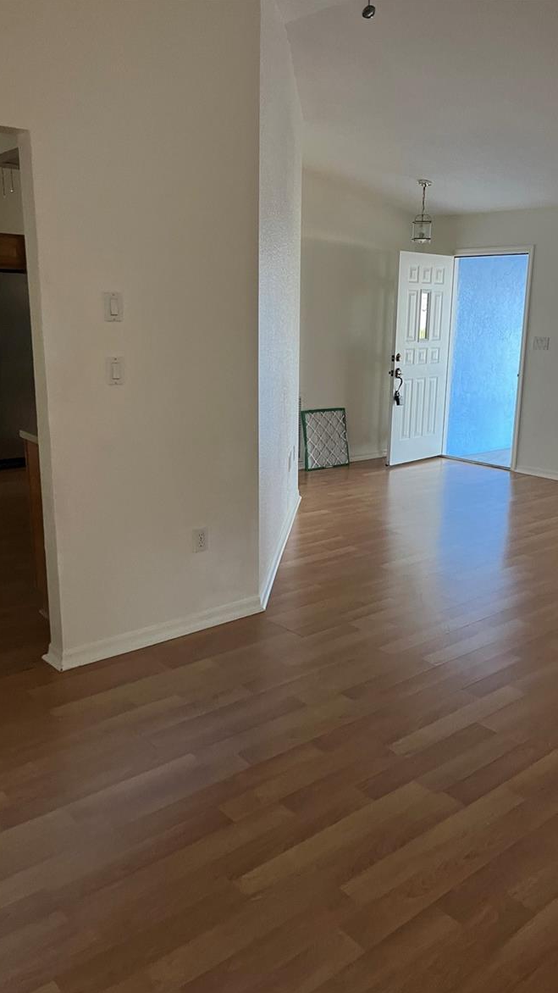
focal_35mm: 29
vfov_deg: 66.1
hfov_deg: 40.1
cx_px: 316
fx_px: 763
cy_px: 506
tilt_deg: -9.3
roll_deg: -3.0
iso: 250
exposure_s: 1/60
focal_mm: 5.1
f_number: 1.6
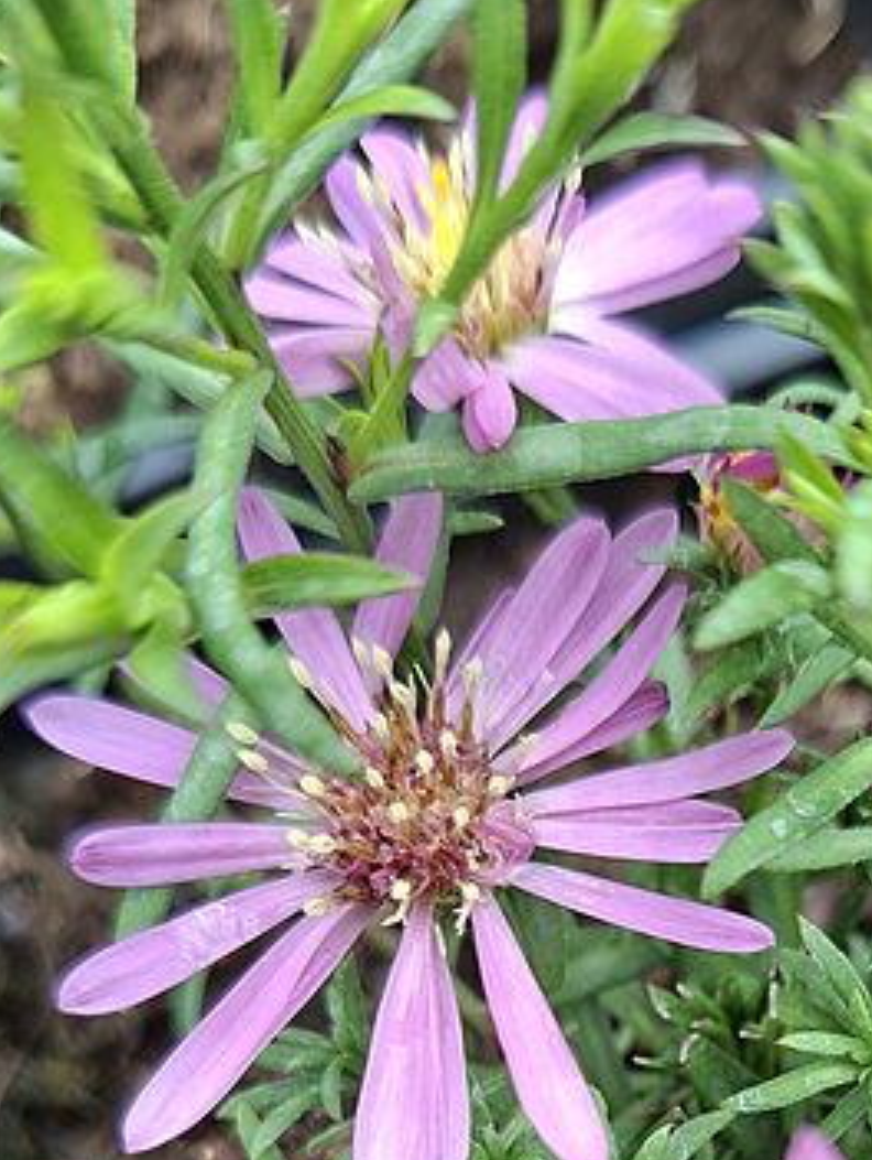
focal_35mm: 48
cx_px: 677
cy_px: 1148
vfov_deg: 35.9
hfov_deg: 29.7
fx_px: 1609
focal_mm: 5.54
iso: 50
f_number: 1.8
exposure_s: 1/287
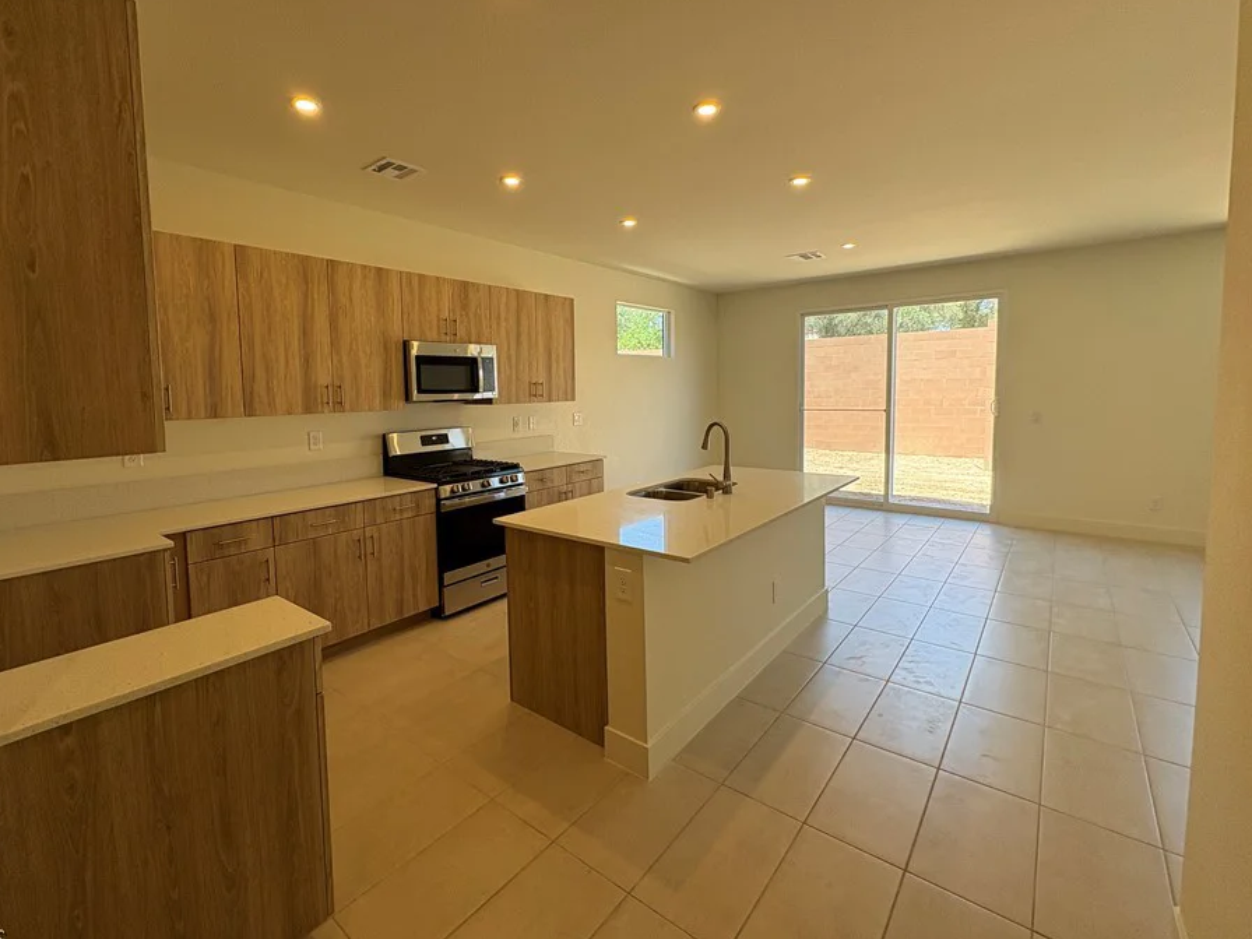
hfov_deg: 94.3
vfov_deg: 77.9
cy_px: 428
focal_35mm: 16
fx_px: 579
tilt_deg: -4.0
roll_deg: +1.2
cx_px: 570
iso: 80
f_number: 2.2
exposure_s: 1/129
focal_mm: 2.22
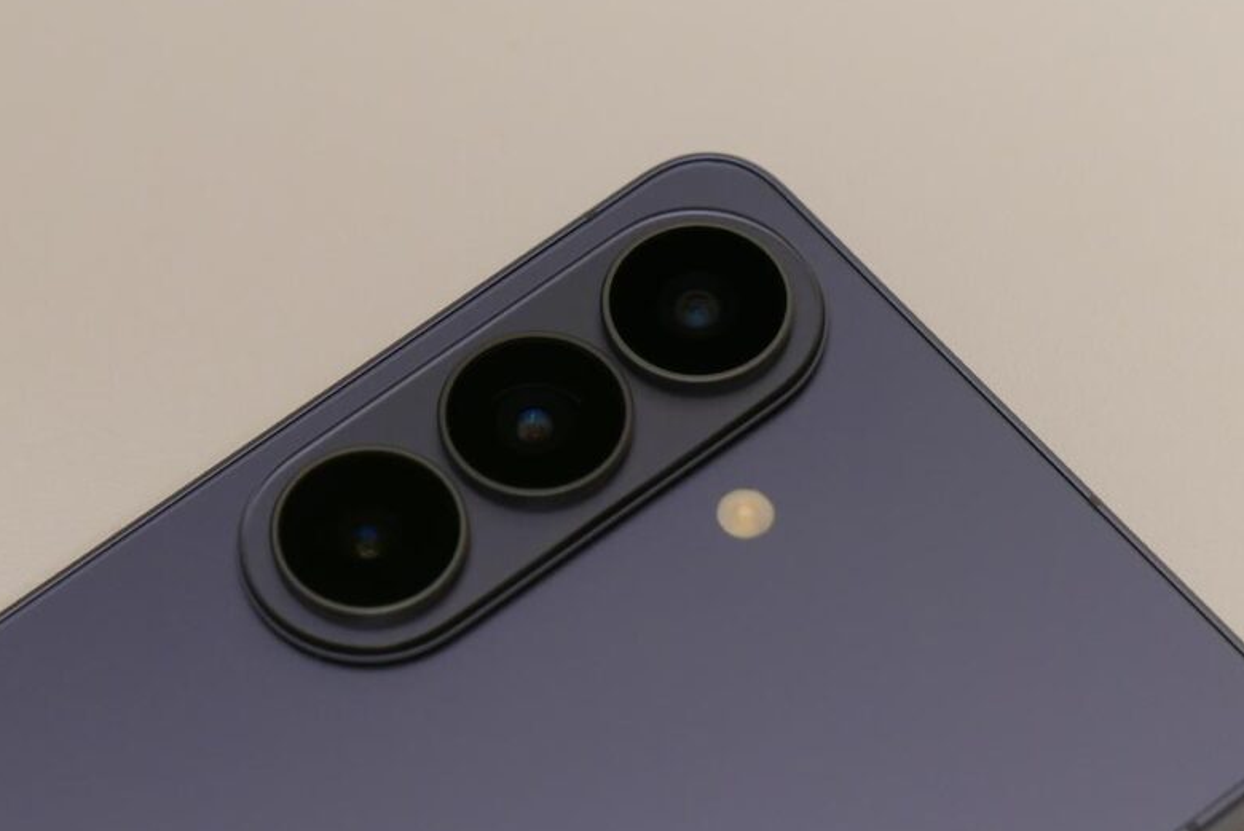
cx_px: 555
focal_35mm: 176
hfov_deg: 11.7
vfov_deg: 7.8
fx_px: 6085
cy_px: 450
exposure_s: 1/60
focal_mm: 34
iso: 200
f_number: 2.8
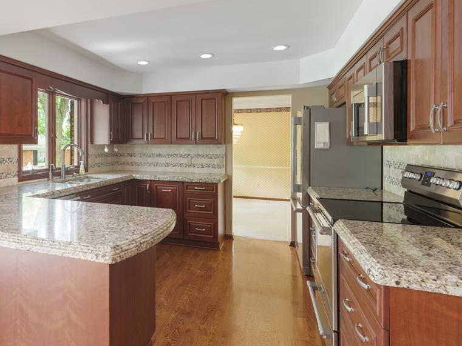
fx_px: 294
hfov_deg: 74.1
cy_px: 180
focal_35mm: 22
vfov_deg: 61.1
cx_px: 155
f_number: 9
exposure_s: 2
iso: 320
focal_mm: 17
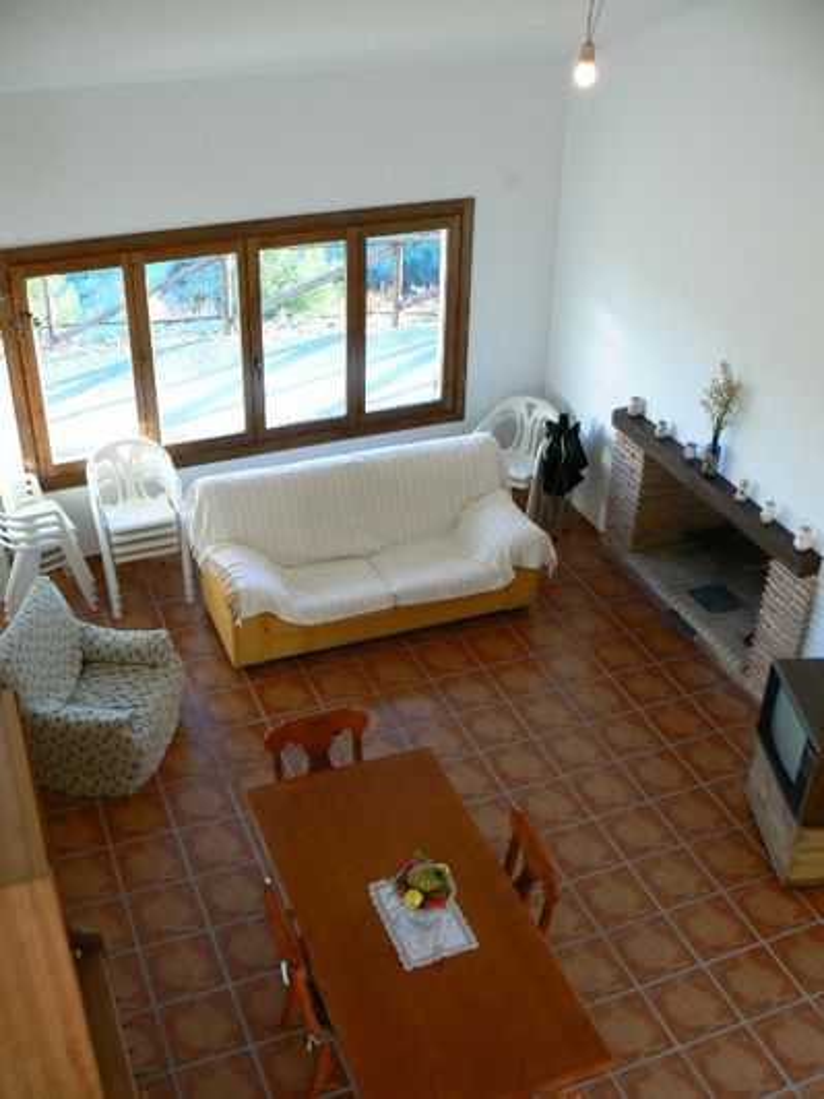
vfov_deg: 51.4
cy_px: 550
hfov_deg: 39.7
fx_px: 1143
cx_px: 412
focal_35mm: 36
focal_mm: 6
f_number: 2.8
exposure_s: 1/40
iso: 80
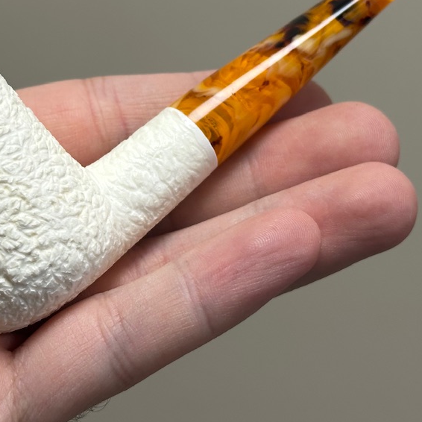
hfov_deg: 18.1
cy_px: 110
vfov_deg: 18.0
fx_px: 1324
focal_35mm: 96
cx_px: 159
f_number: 1.78
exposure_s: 1/121
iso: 64
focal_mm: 6.86
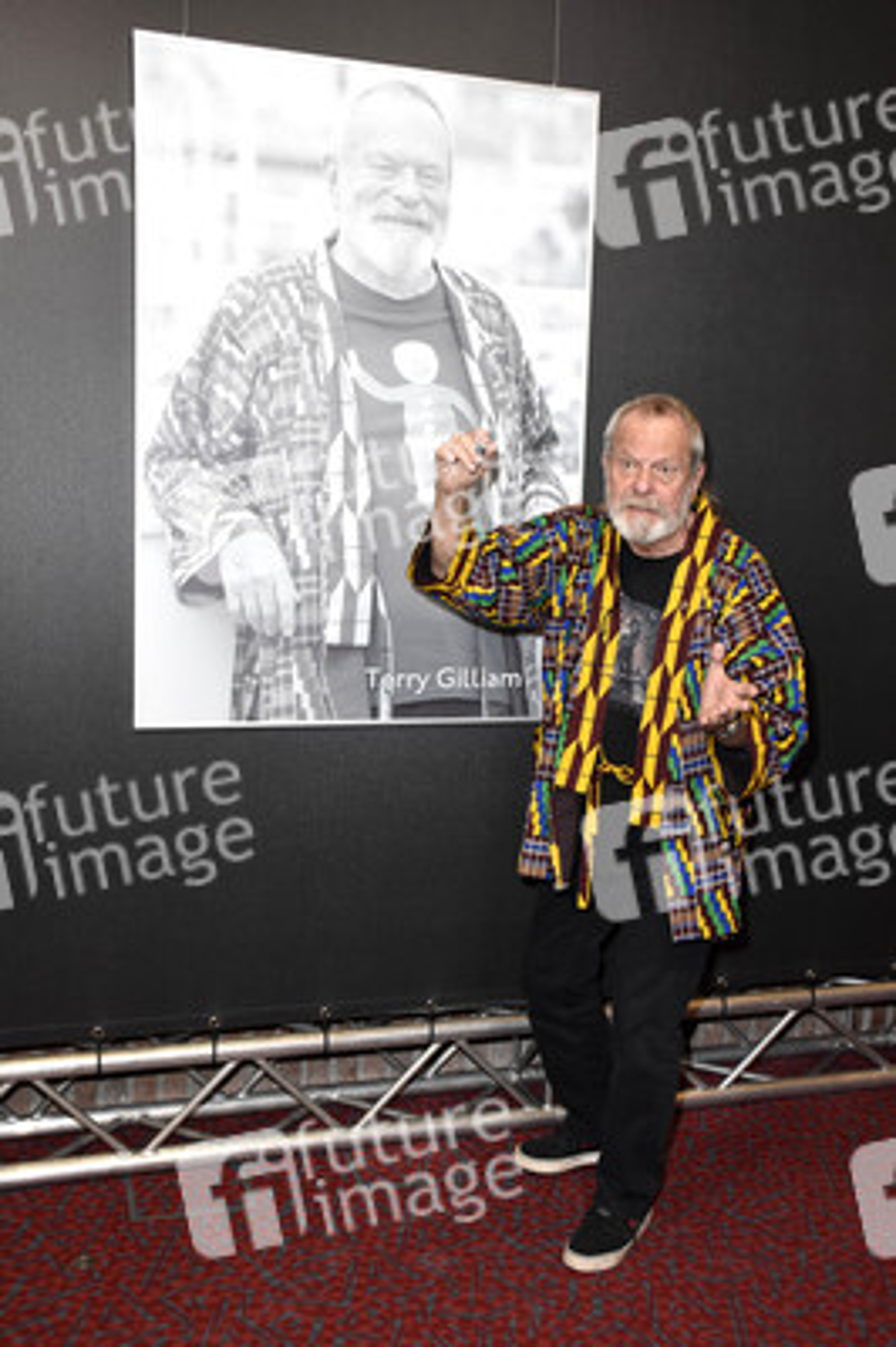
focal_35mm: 36
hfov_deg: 36.8
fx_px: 1346
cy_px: 674
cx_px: 448
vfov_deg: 53.2
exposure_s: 1/160
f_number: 6.3
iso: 1250
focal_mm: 24
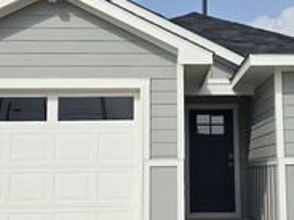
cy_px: 62
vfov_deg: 18.3
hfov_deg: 24.3
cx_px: 203
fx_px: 679
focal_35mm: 80
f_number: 1.7
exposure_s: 1/1429
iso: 12
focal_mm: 6.3
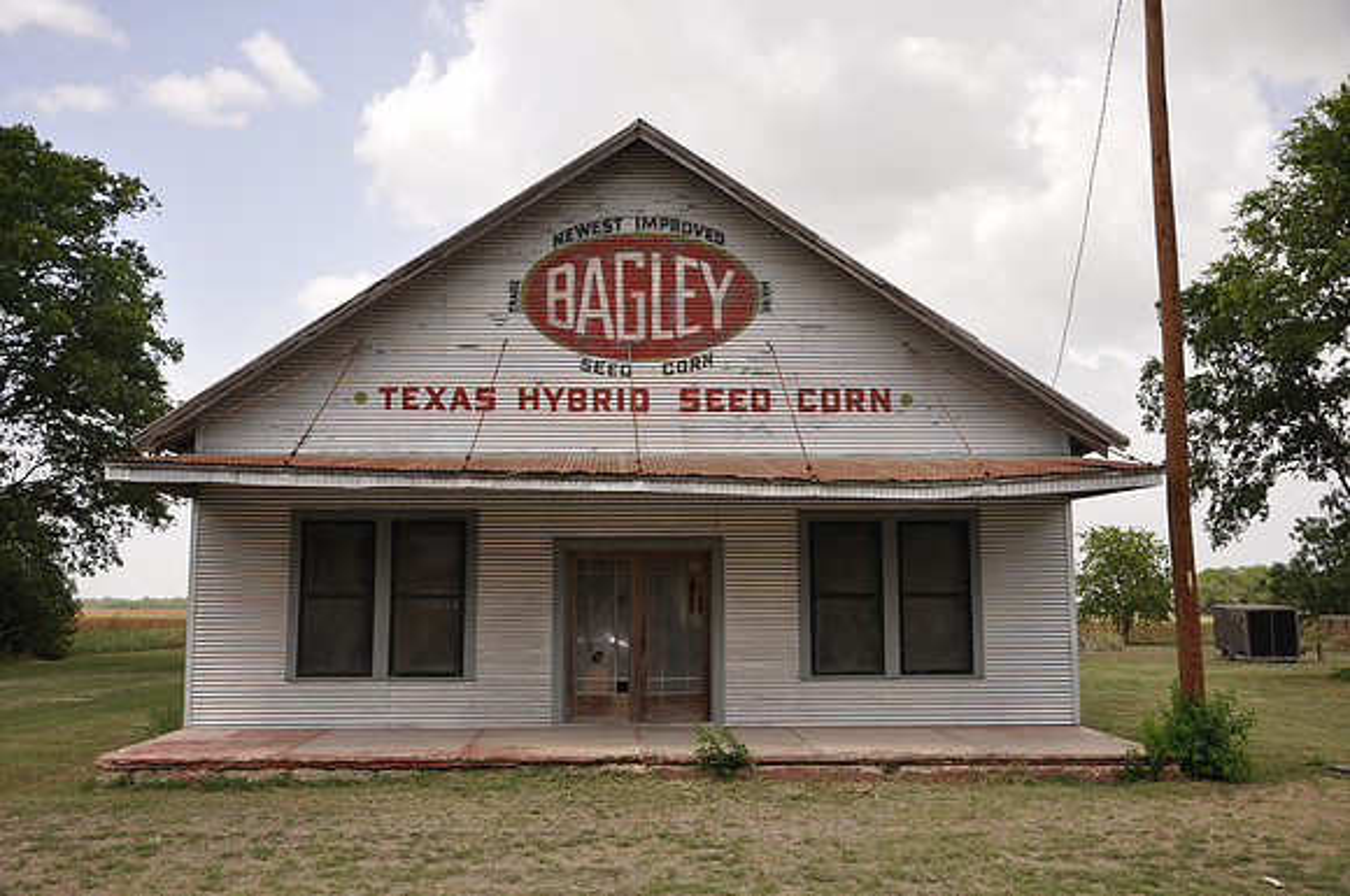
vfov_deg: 36.8
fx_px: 1348
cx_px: 675
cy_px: 448
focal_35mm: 36
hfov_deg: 53.2
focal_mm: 24
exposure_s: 1/200
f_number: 5.6
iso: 200
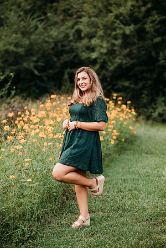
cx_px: 83
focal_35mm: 85
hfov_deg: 16.1
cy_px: 124
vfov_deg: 23.9
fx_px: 588
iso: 100
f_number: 2.2
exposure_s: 1/800
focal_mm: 85
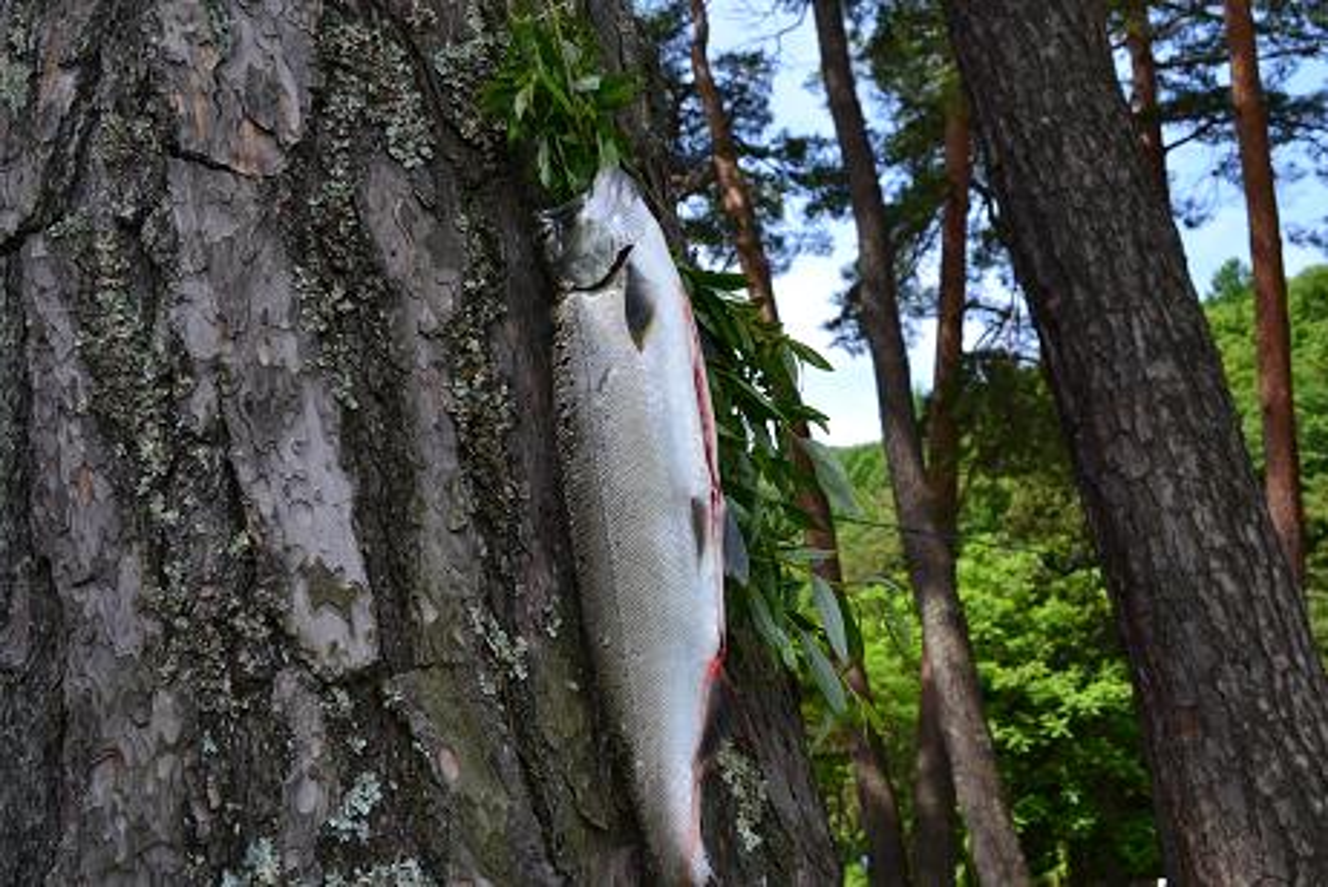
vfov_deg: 34.3
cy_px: 444
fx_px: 1440
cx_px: 664
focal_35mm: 39
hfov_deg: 49.5
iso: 400
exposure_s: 1/200
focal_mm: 26
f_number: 10
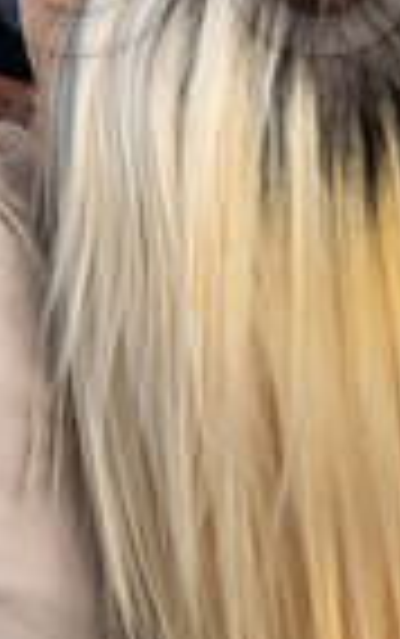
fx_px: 3203
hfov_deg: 7.1
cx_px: 49
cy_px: -153
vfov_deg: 11.1
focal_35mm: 184
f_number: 5
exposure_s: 1/160
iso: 100
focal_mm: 57
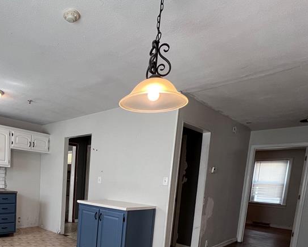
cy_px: 206
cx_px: 68
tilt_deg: -7.1
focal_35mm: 24
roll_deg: -2.3
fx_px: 219
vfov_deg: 53.8
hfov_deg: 64.9
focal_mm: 1.57
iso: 160
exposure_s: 1/120
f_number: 1.8
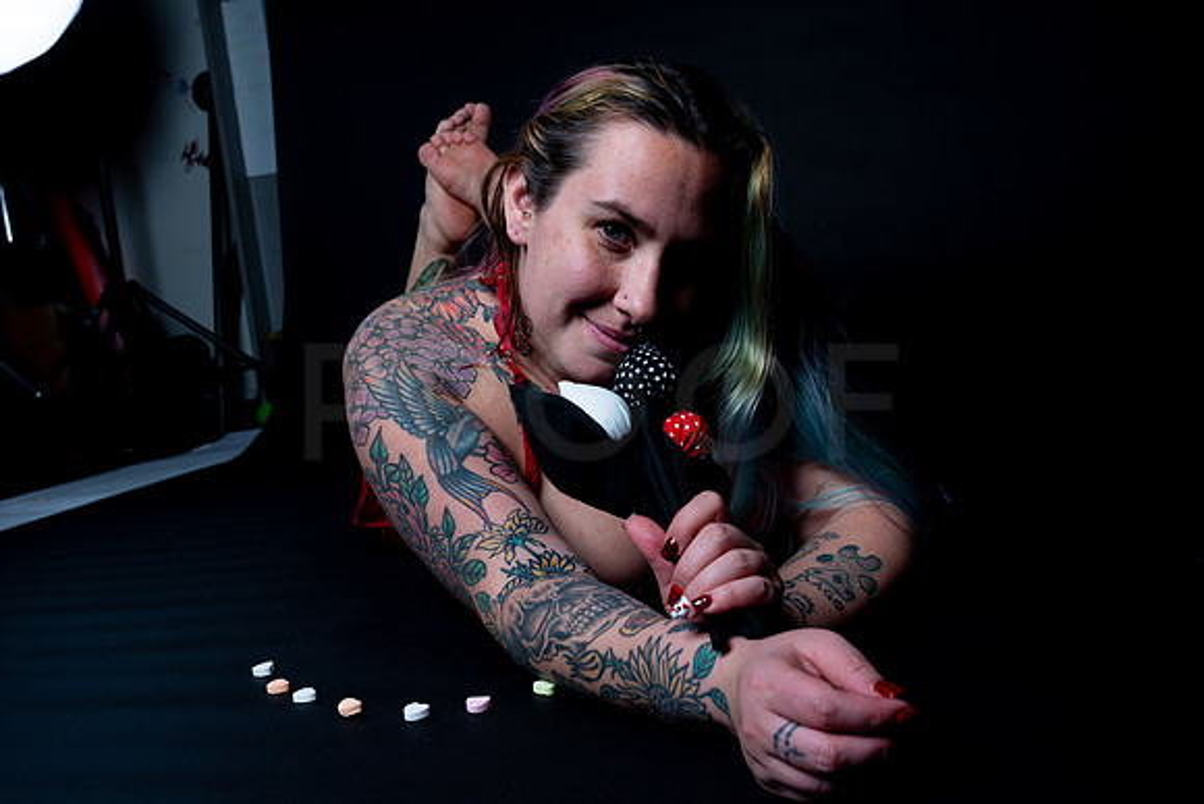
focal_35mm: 35
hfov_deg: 54.4
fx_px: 1171
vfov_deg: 37.9
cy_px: 402
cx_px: 602
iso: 100
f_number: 10
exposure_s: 1/160
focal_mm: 35
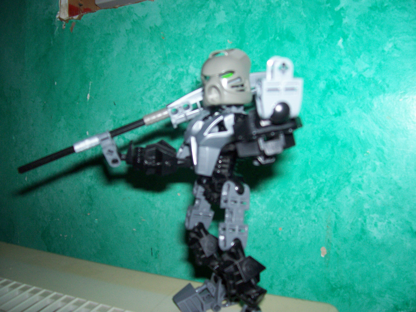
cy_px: 156
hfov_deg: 54.0
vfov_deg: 41.8
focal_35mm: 34
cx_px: 208
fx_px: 409
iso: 140
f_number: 2.7
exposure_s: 1/112
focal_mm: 5.6
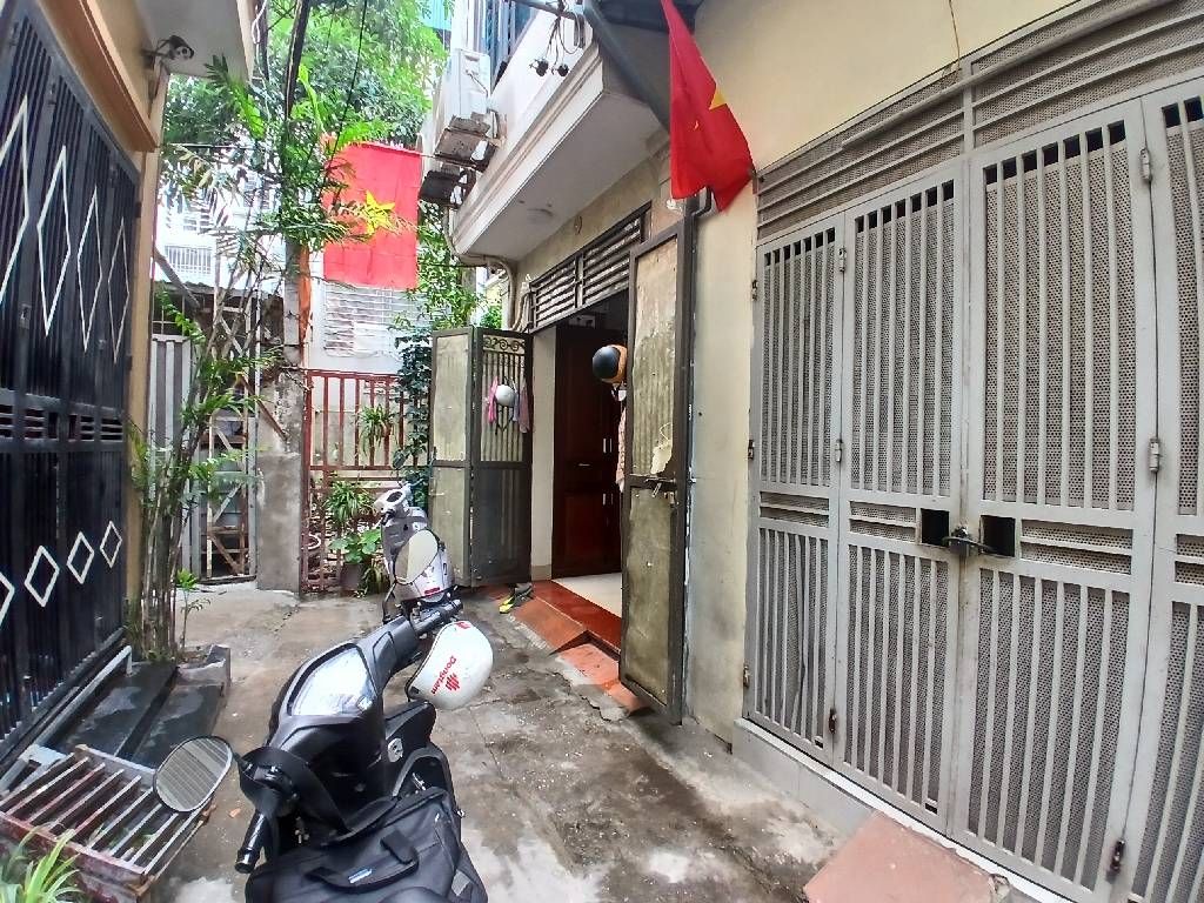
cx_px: 602
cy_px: 452
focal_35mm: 17
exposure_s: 1/50
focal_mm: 1.4
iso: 50
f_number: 2.2
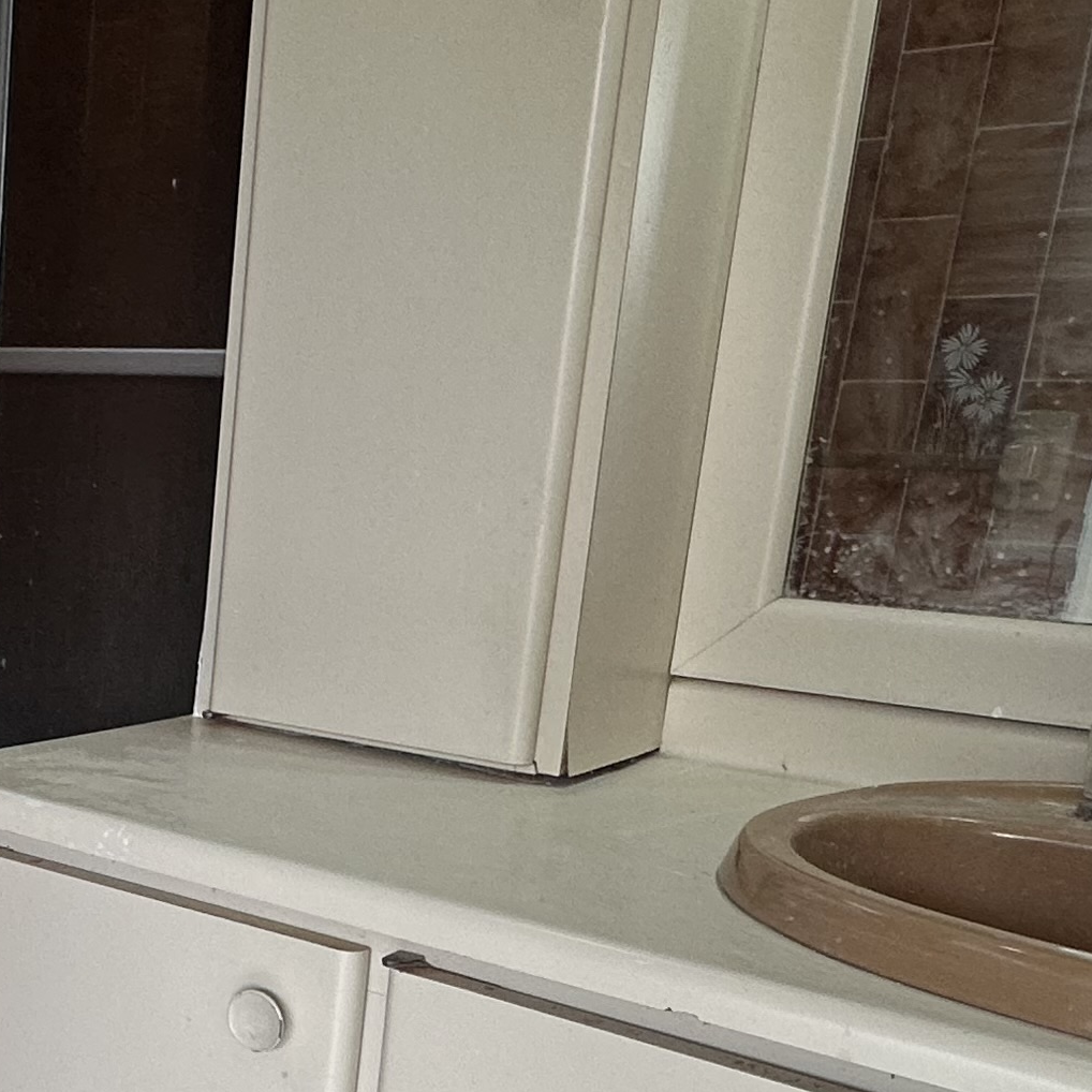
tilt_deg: -14.5
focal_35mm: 49
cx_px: -238
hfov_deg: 29.5
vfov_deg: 33.9
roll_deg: -0.8
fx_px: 1749
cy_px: 830
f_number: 2.2
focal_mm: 2.22
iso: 125
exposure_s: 1/120
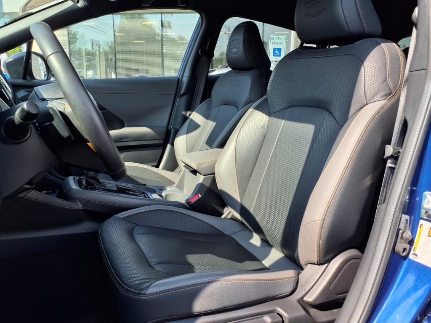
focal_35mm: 27
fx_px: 336
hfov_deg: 65.3
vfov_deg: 51.4
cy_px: 162
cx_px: 216
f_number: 1.9
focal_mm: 3.58
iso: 40
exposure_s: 1/385
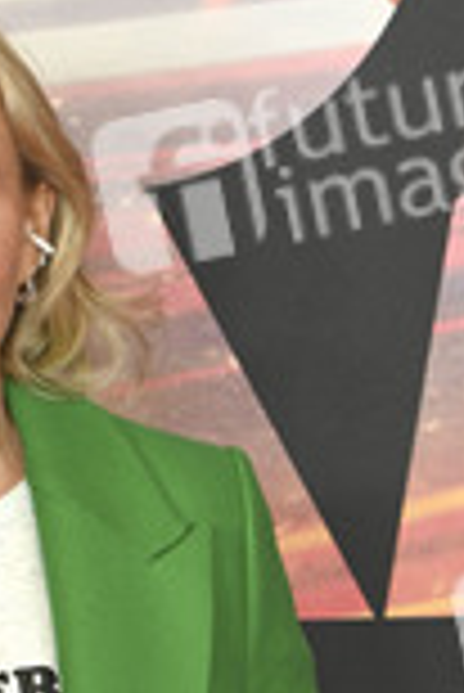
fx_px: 5748
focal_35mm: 298
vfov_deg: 6.9
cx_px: -86
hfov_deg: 4.6
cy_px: 842
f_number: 6.3
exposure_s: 1/160
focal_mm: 115
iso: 800
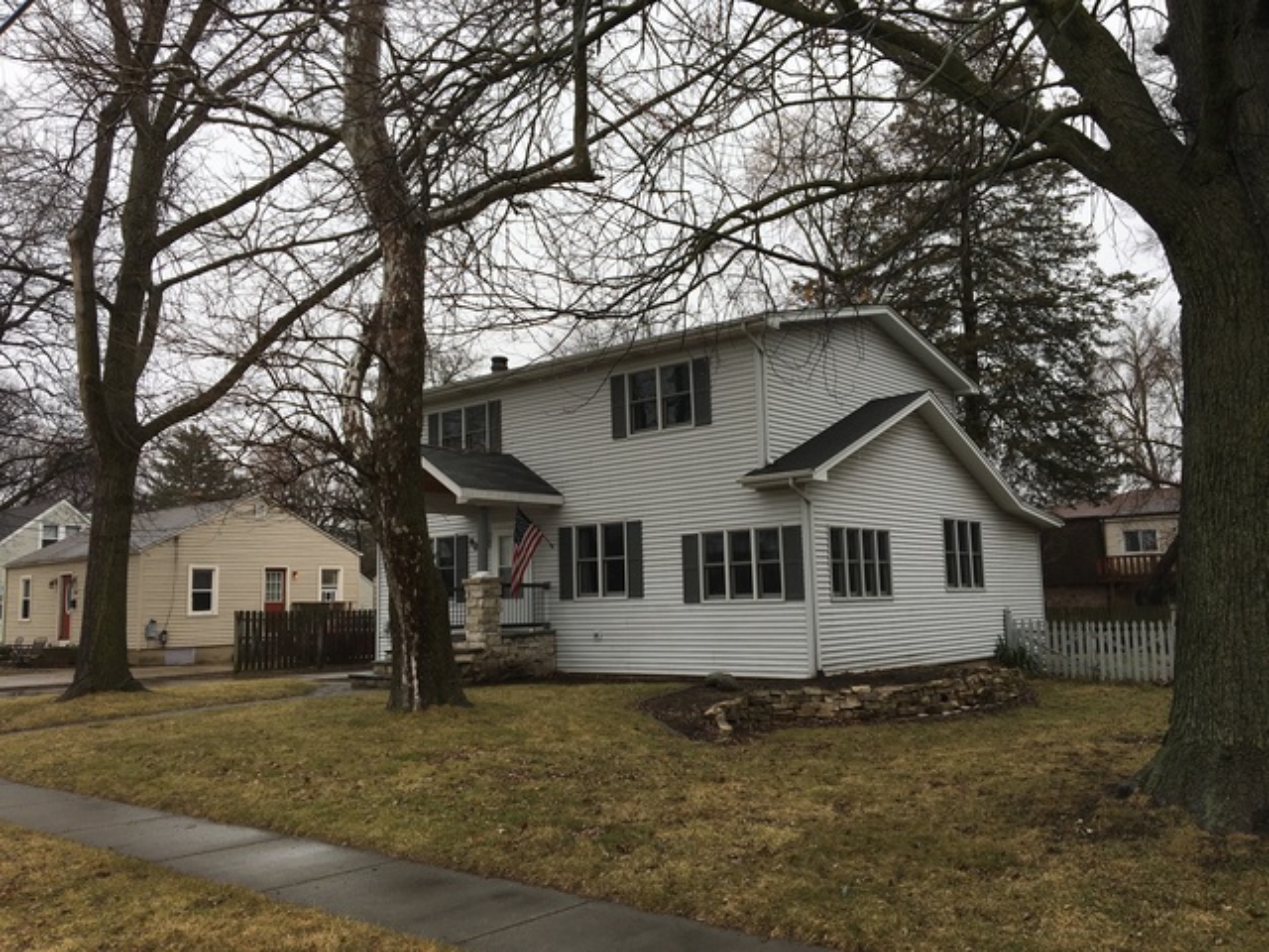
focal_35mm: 29
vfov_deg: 48.2
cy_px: 476
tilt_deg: +9.2
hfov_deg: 61.7
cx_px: 634
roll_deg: +0.5
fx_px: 1063
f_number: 2.2
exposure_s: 1/379
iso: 25
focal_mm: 4.15
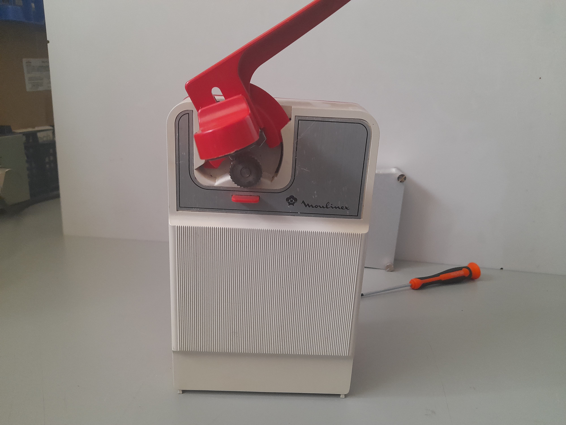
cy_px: 212
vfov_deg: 54.9
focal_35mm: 25
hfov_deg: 69.4
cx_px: 283
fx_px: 409
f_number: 2
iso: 320
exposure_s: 1/50
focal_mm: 4.6
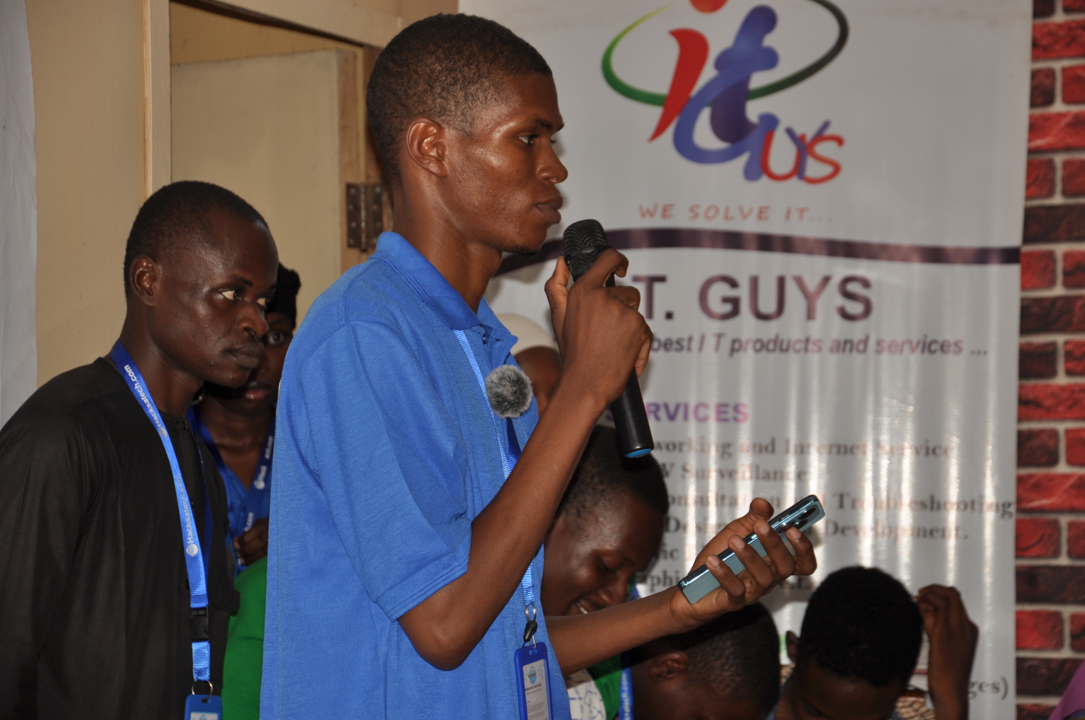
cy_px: 360
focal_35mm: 120
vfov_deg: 11.4
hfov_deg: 17.1
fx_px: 3612
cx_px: 542
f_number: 5.3
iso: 200
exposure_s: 1/60
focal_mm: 80
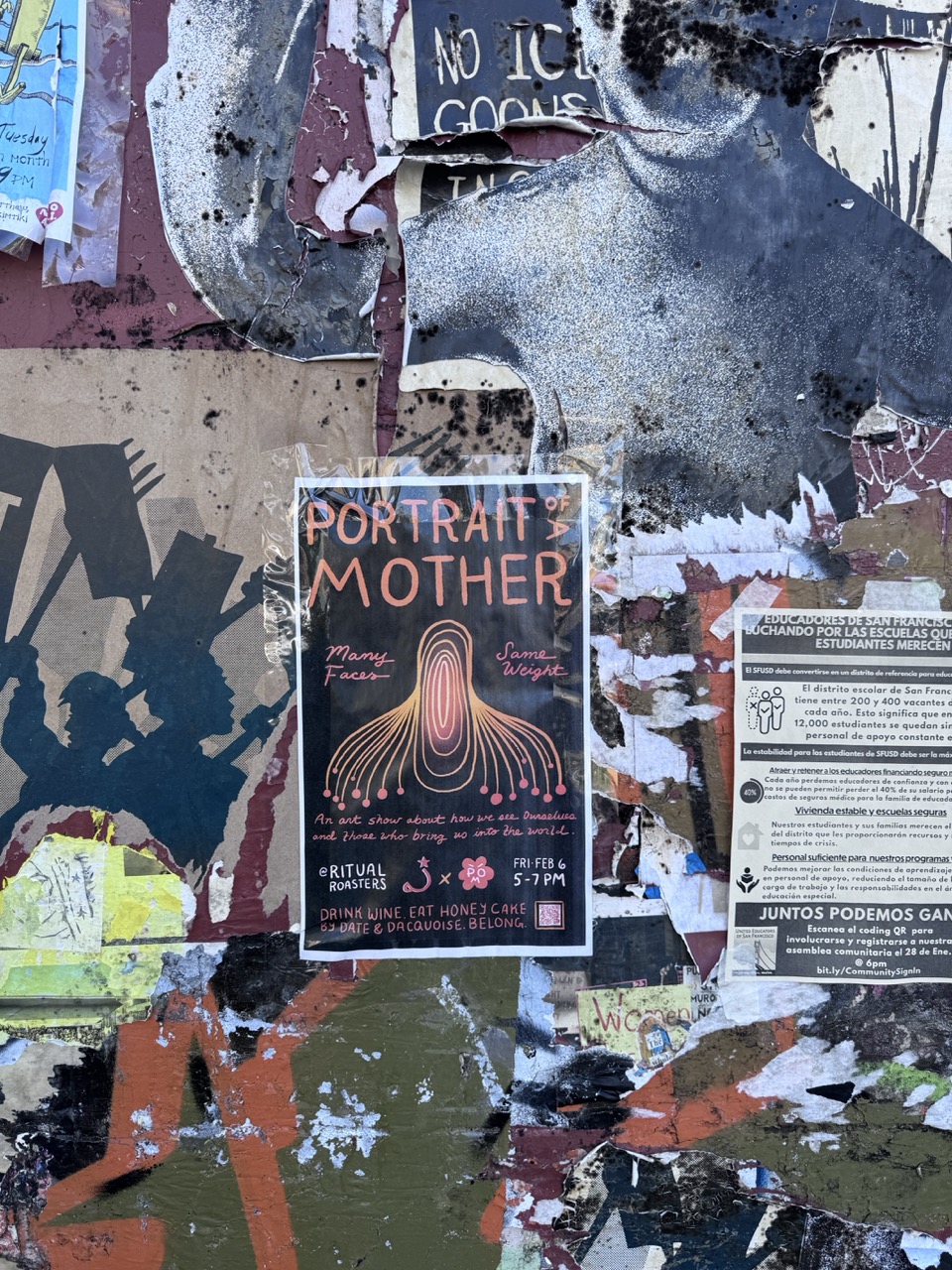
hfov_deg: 56.8
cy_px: 635
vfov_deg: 71.6
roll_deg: +1.1
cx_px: 476
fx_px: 880
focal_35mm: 24
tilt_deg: -2.0
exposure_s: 1/448
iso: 80
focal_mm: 6.76
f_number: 1.78
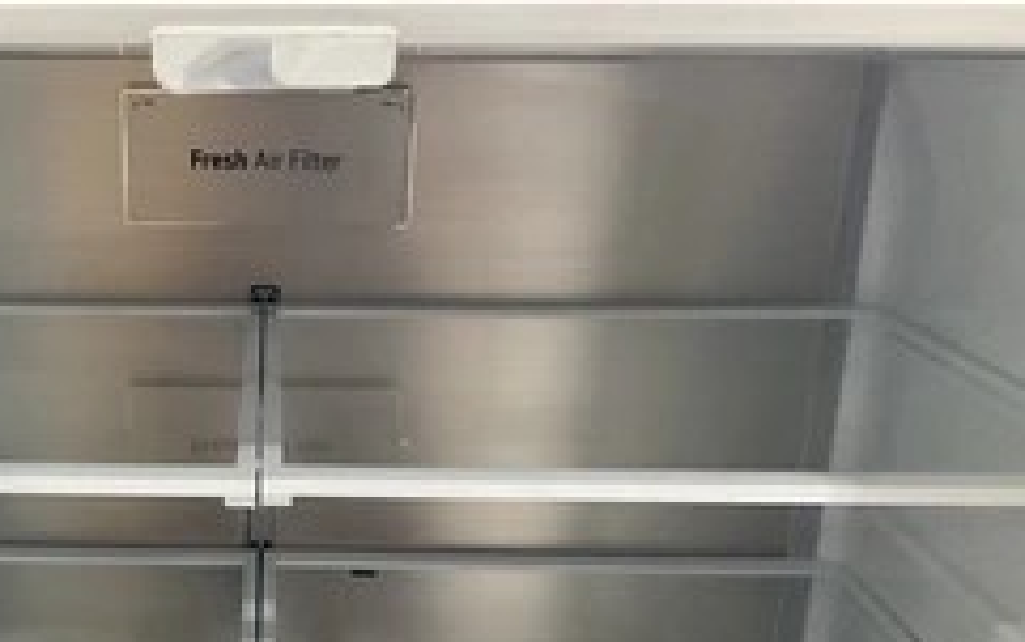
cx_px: 217
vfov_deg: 25.1
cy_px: 489
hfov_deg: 38.2
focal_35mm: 51
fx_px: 1426
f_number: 1.8
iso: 160
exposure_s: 1/60
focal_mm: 3
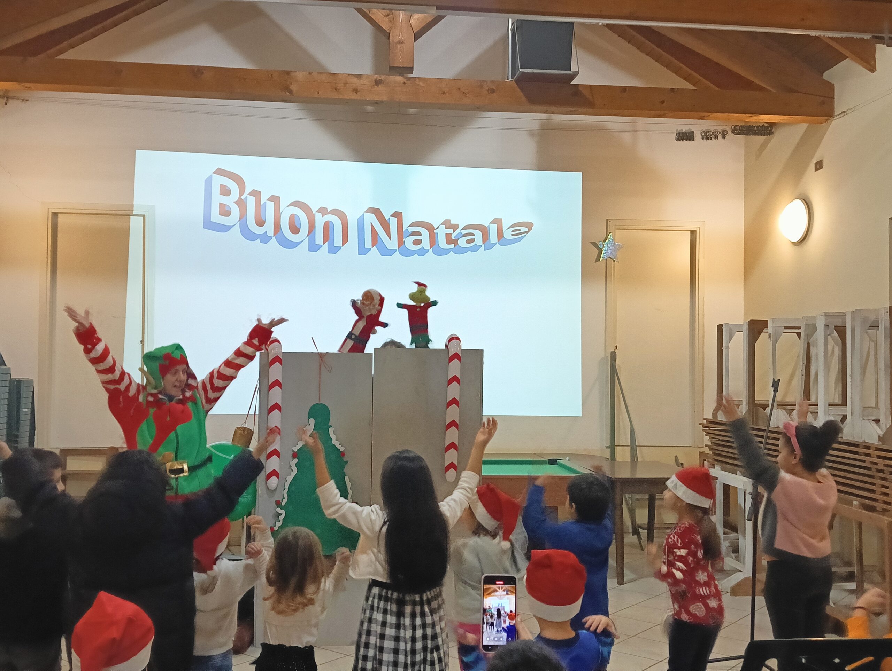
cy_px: 336
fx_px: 929
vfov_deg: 39.8
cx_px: 446
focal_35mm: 36
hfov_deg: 51.3
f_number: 1.8
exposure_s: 1/100
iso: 1600
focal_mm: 4.05
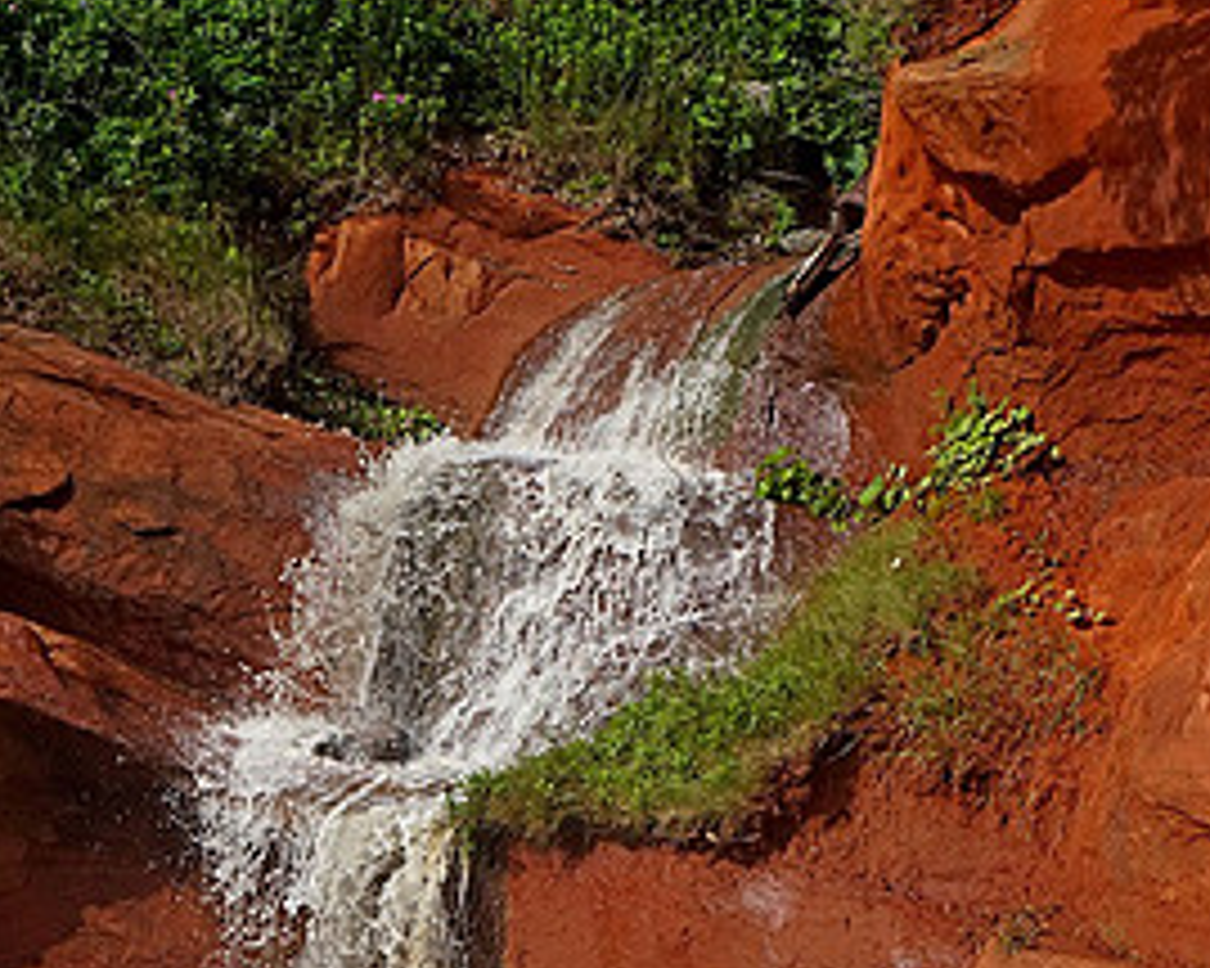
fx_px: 4224
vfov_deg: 12.9
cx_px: 556
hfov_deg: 16.3
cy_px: 995
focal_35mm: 118
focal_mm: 50
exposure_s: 1/1250
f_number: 13
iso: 1000
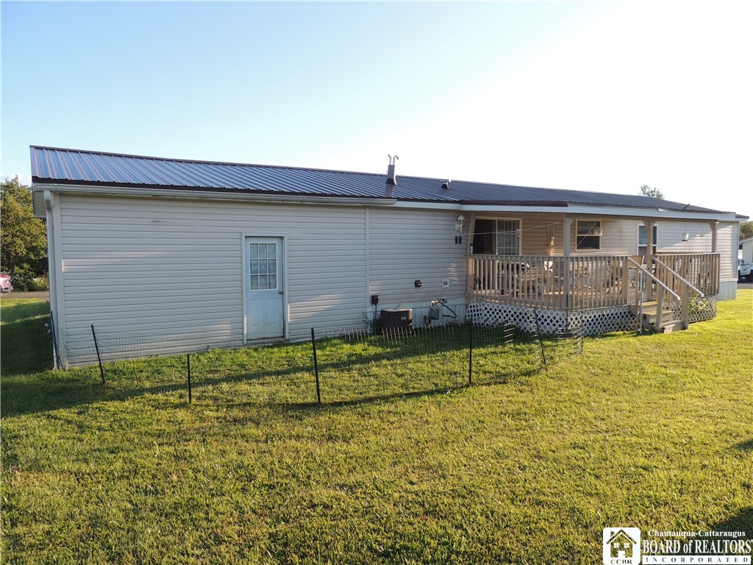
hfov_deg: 71.6
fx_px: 522
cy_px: 282
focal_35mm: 24
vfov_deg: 56.8
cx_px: 376
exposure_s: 1/320
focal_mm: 4.3
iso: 100
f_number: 3
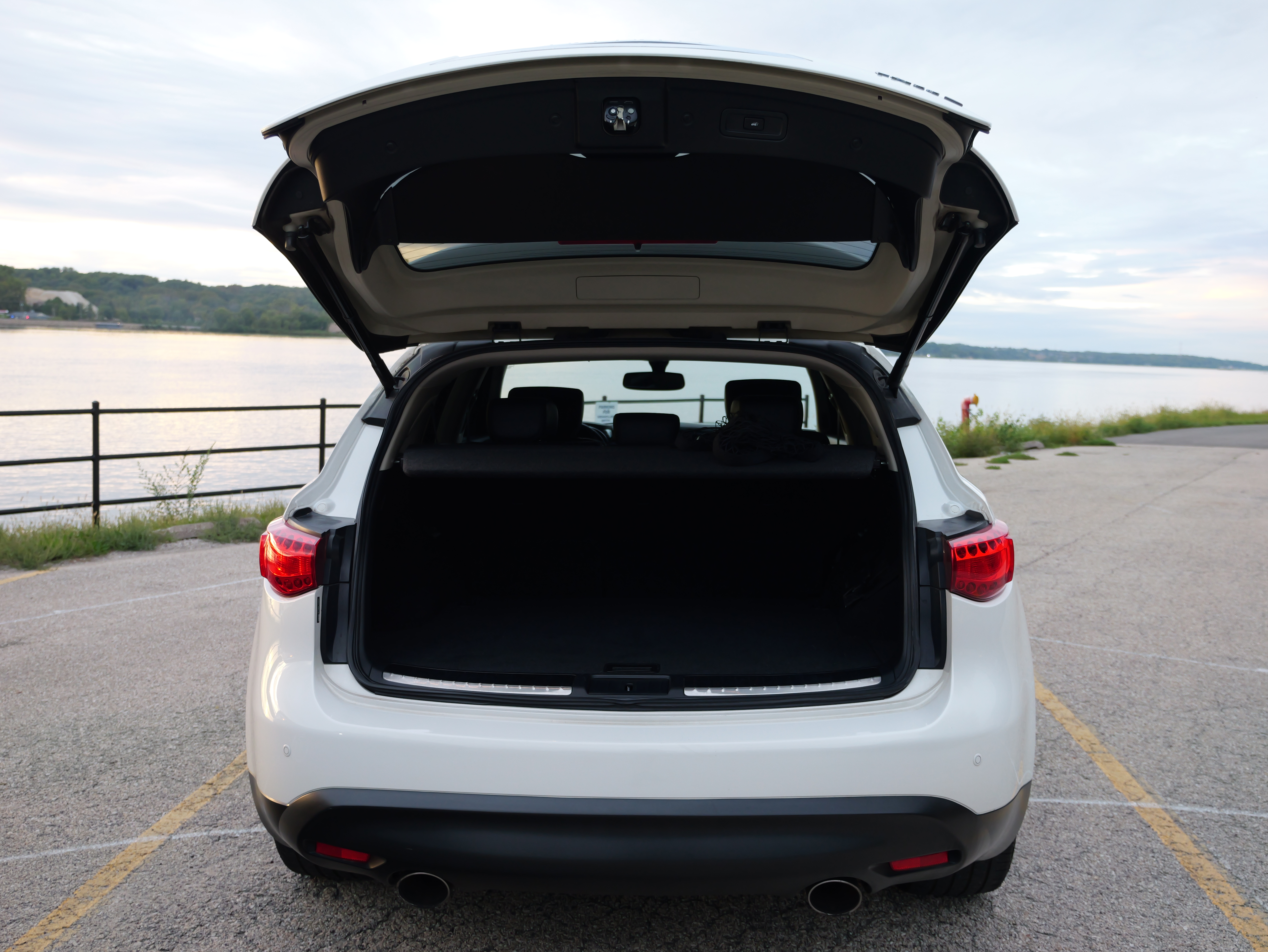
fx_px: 1246
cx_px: 634
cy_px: 476
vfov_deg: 41.8
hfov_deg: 53.9
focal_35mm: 34
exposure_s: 1/20
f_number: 3.2
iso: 320
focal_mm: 17
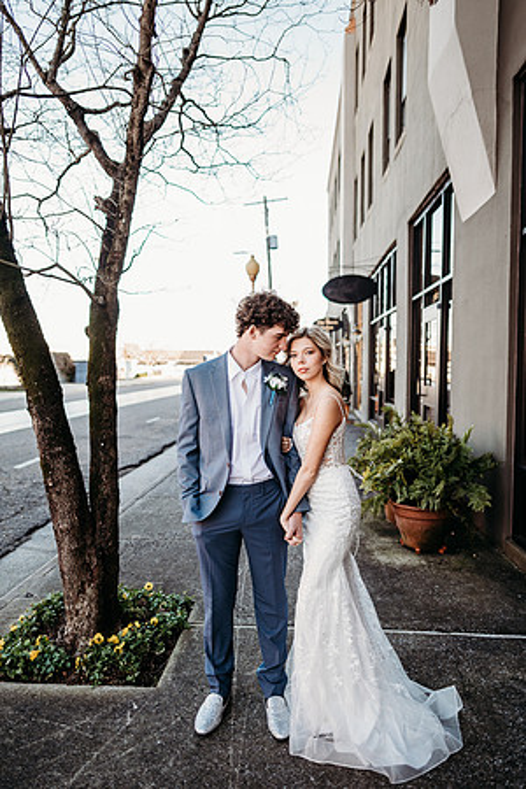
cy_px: 394
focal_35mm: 24
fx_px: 526
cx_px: 263
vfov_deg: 73.7
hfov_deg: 53.1
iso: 160
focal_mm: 24
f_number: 2
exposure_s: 1/320
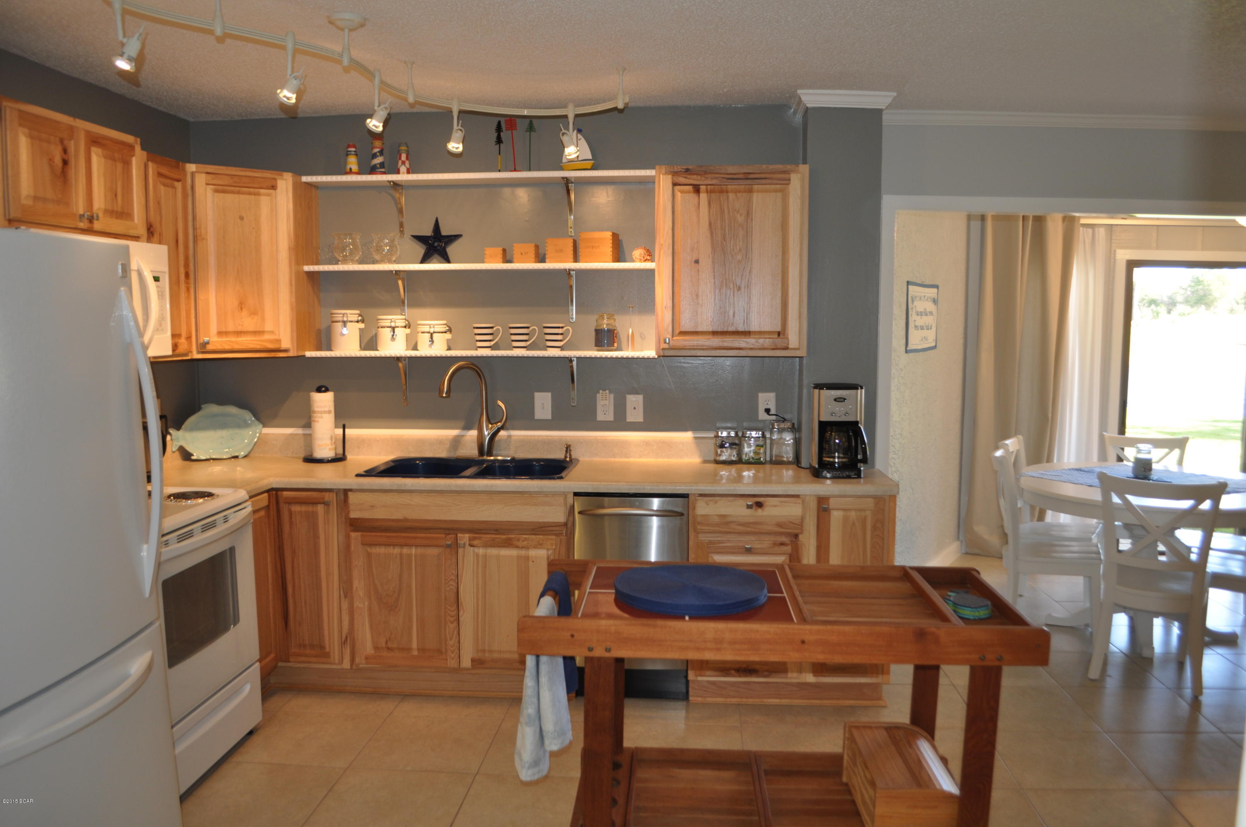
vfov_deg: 47.8
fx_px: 933
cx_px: 623
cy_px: 414
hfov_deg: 67.4
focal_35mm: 27
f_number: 3.5
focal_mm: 18
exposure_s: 1/30
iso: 280
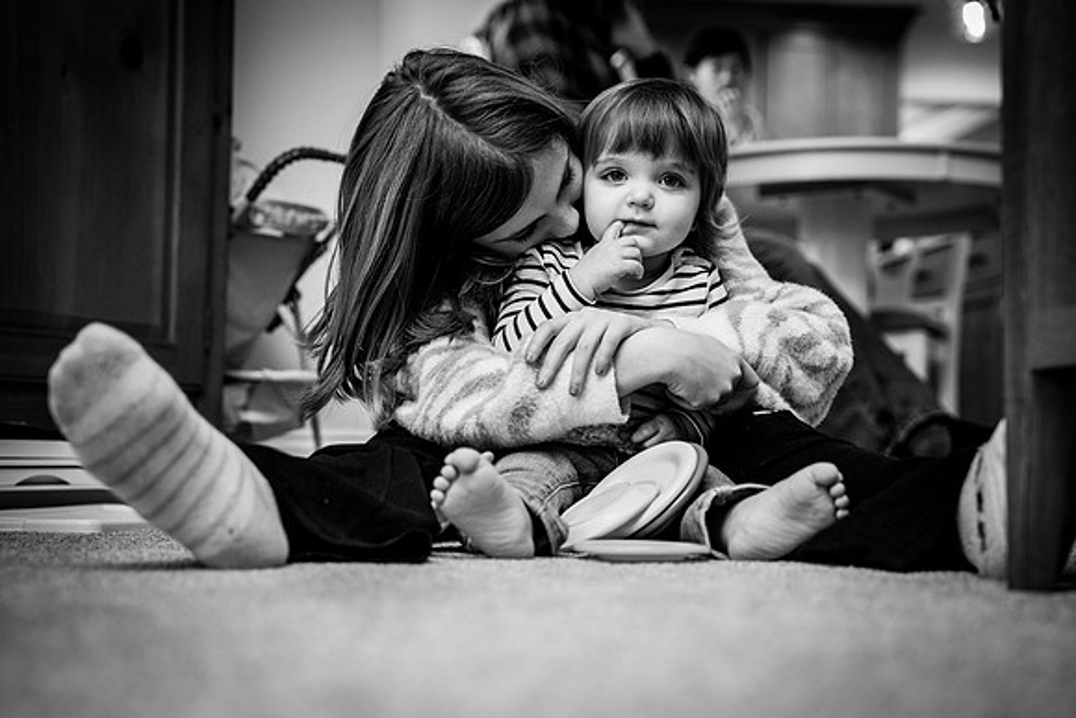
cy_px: 359
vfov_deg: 25.7
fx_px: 1573
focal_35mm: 53
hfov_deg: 37.8
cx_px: 538
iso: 1250
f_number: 2.8
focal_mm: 51
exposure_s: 1/250
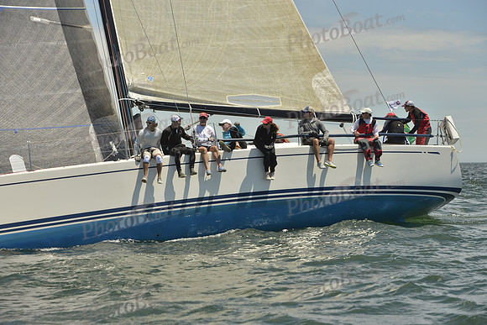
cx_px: 244
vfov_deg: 11.0
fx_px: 1691
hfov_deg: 16.4
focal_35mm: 125
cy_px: 162
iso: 280
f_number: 8
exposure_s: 1/1600
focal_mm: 125
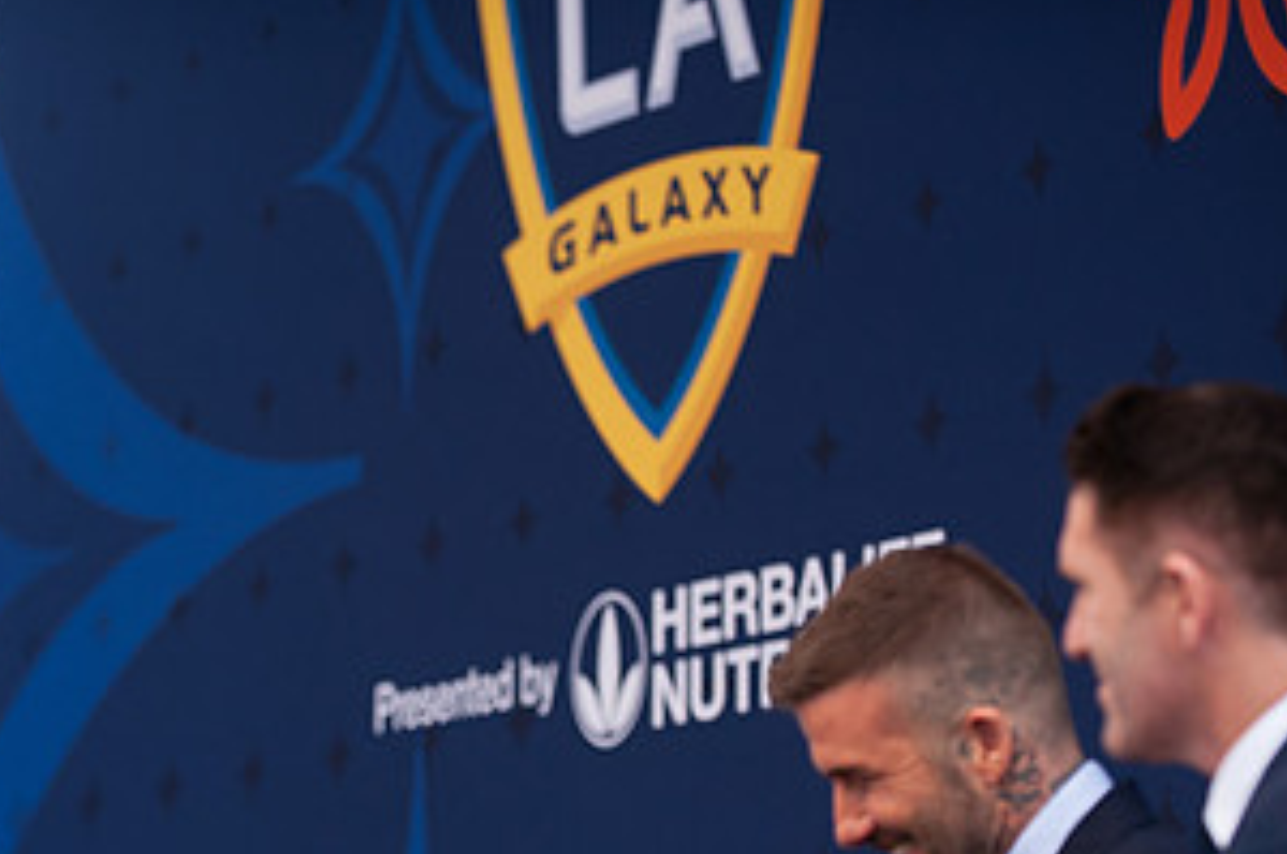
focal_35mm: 213
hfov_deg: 9.7
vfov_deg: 6.4
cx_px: 425
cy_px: 794
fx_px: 7602
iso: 400
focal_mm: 110
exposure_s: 1/1250
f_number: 2.8
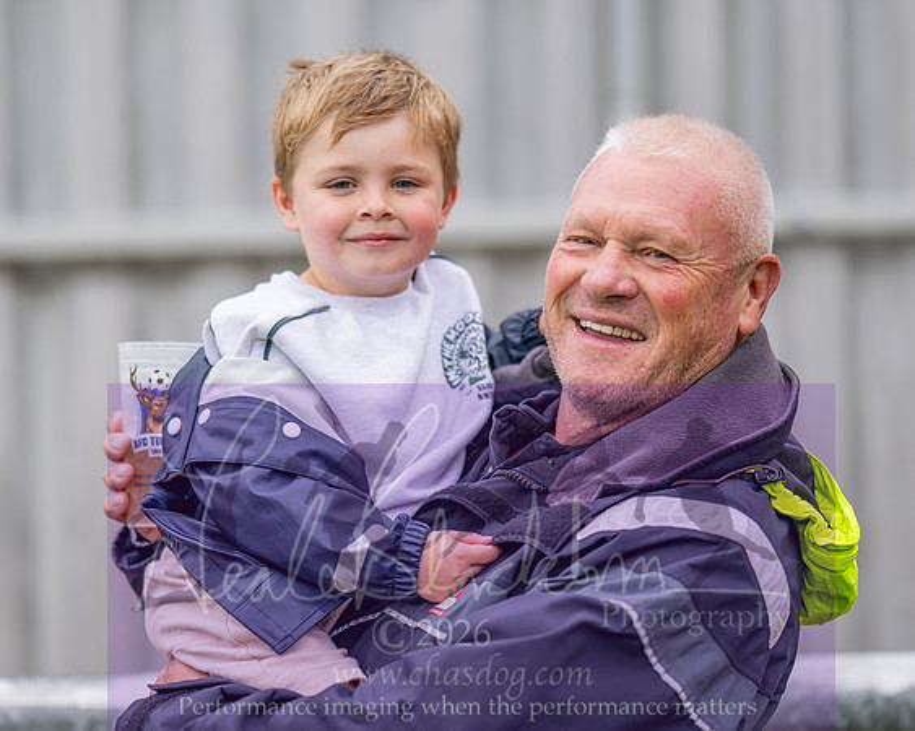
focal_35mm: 175
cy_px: 325
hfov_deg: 11.0
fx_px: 4747
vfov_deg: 8.8
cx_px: 362
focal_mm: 135
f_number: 1.8
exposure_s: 1/2500
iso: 400
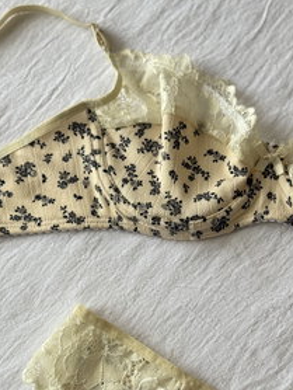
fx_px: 1037
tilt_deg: -82.7
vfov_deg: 20.9
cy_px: 337
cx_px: 276
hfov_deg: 15.8
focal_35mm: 92
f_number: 1.78
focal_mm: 6.76
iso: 100
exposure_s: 1/70
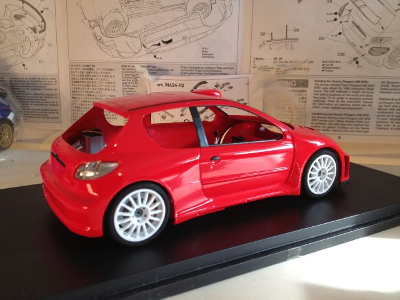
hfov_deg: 52.6
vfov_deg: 40.7
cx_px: 200
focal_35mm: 35
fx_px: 404
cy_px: 150
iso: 80
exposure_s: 1/100
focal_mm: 4.28
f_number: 2.4
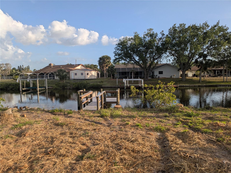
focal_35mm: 25
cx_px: 116
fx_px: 167
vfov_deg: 54.9
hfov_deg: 69.4
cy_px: 86
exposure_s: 1/1513
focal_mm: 5.43
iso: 45
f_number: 1.89
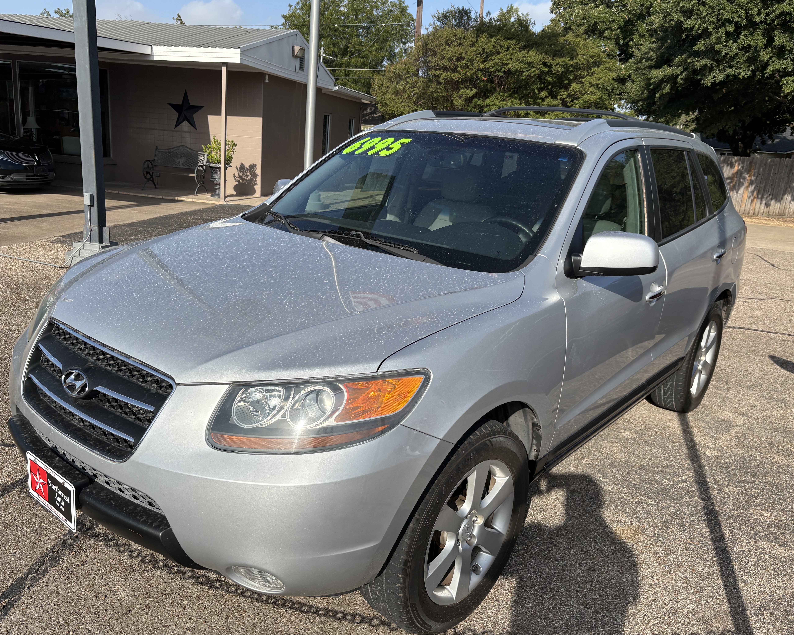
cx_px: 376
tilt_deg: -12.4
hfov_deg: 62.2
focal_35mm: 28
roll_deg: -5.5
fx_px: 658
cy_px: 315
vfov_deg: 51.5
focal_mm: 5.96
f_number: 1.6
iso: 64
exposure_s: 1/4950
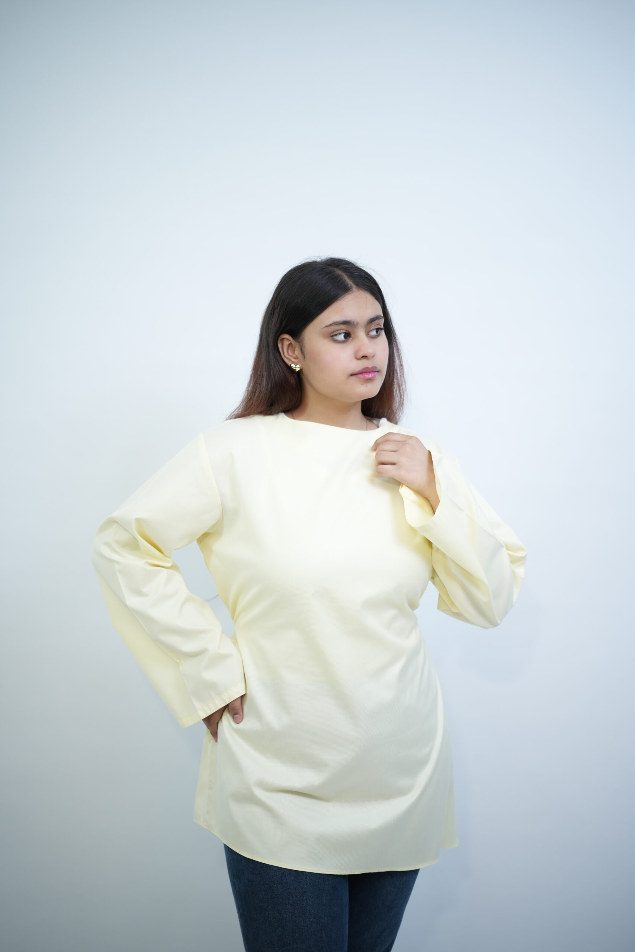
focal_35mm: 50
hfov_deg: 27.0
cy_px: 476
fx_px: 1323
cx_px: 318
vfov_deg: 39.6
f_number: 1.8
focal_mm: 50
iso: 200
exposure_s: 1/200
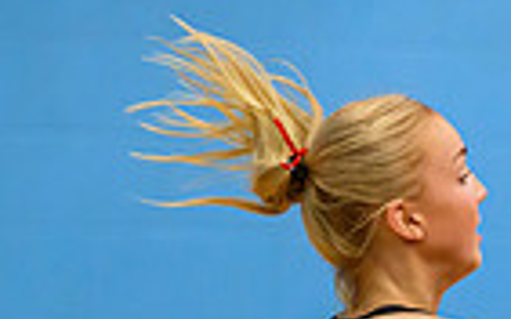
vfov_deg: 2.2
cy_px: 461
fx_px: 8185
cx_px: 932
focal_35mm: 588
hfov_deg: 3.6
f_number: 2.8
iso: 4000
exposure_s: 1/800
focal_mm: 115
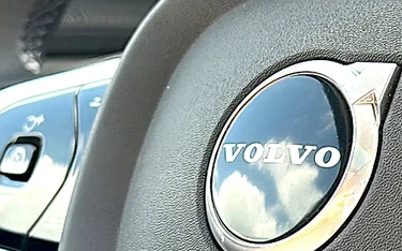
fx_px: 997
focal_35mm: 91
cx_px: 263
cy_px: 147
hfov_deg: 22.7
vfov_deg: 14.3
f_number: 1.78
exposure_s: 1/550
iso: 100
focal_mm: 6.86
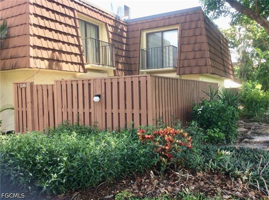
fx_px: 248
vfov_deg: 44.0
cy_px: 100
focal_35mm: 32
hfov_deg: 56.9
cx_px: 134
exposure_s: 1/154
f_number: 2.4
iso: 32
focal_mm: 3.3
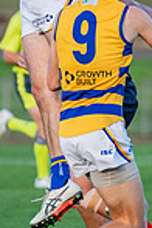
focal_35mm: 1359
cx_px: 61
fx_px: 8606
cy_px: -60
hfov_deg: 1.0
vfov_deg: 1.5
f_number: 4
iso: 900
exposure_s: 1/1250
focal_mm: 250
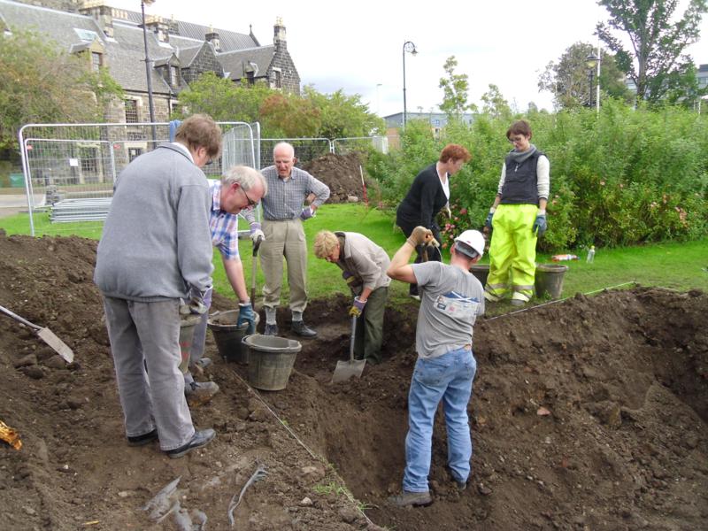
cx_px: 354
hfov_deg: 58.4
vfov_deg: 45.4
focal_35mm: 31
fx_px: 634
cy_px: 266
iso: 80
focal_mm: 5.6
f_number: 3.3
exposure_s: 1/107
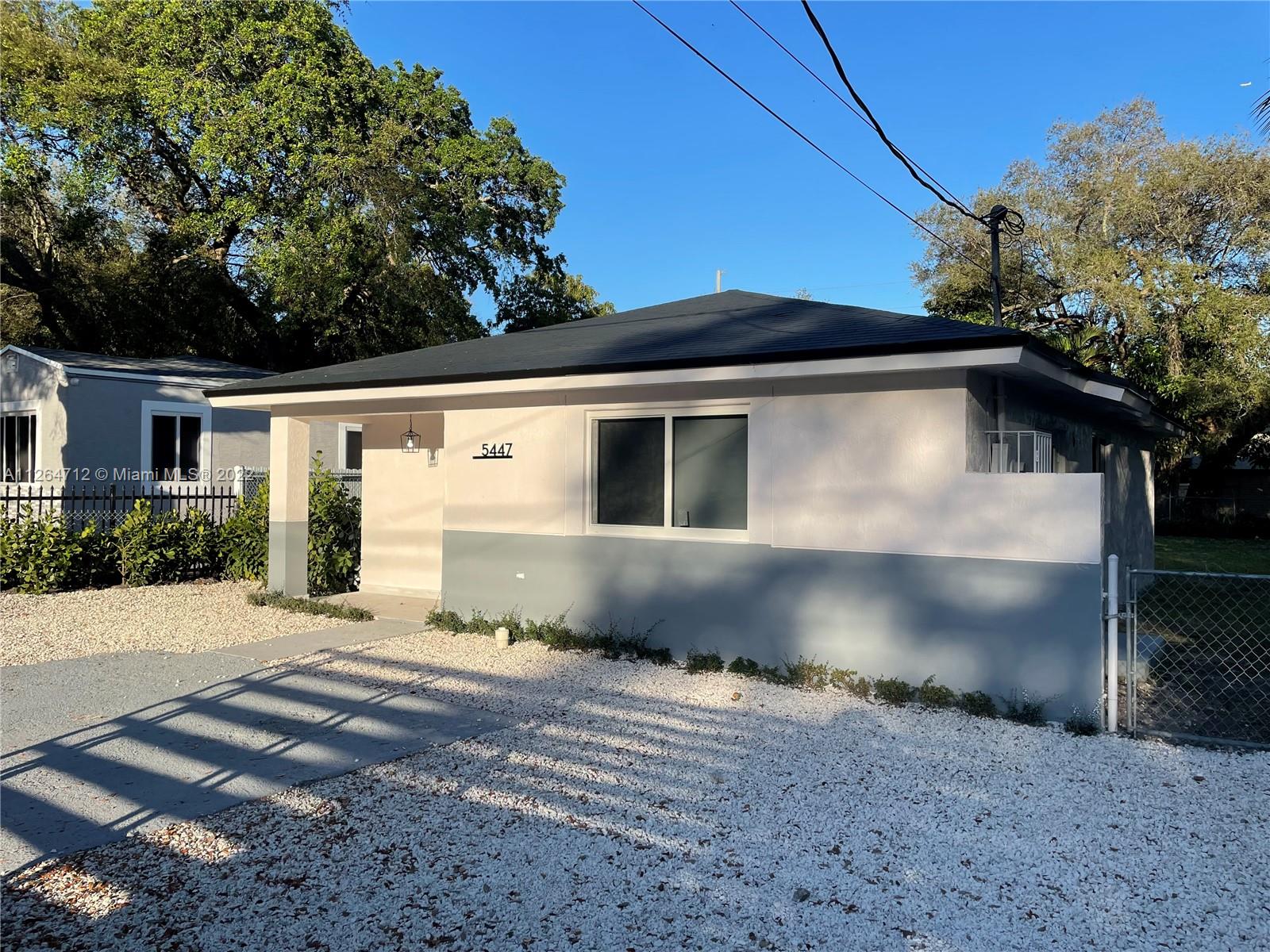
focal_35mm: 26
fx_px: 954
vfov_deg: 53.1
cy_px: 476
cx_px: 635
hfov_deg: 67.3
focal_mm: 4.2
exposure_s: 1/2506
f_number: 1.6
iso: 32
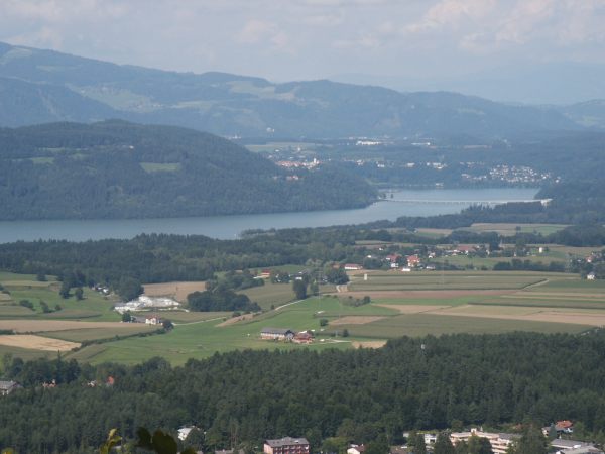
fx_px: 2412
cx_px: 302
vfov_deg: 10.7
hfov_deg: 14.3
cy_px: 227
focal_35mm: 138
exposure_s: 1/180
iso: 64
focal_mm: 28.06
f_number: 8
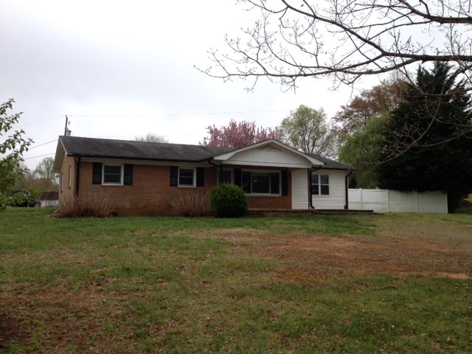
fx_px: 477
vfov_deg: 40.7
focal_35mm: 35
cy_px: 177
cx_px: 236
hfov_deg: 52.6
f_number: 2.4
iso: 64
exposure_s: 1/1623
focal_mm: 4.28
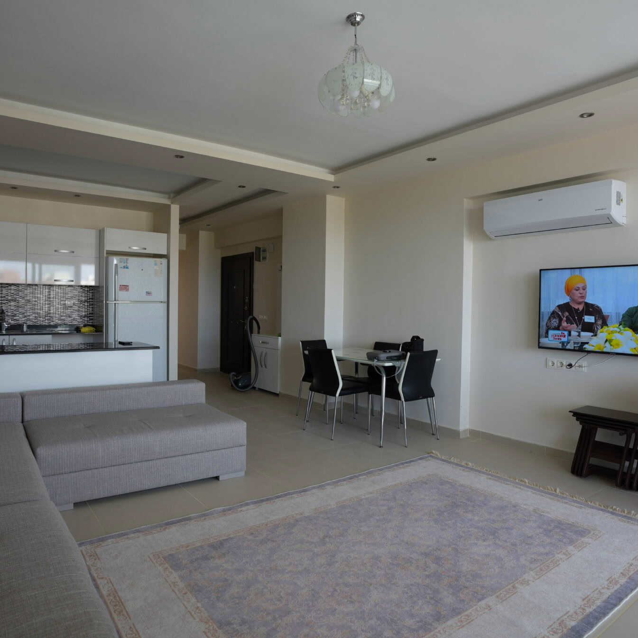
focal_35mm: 22
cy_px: 316
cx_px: 288
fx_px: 459
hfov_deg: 69.5
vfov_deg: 69.6
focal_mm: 17
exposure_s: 1/160
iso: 320
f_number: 4
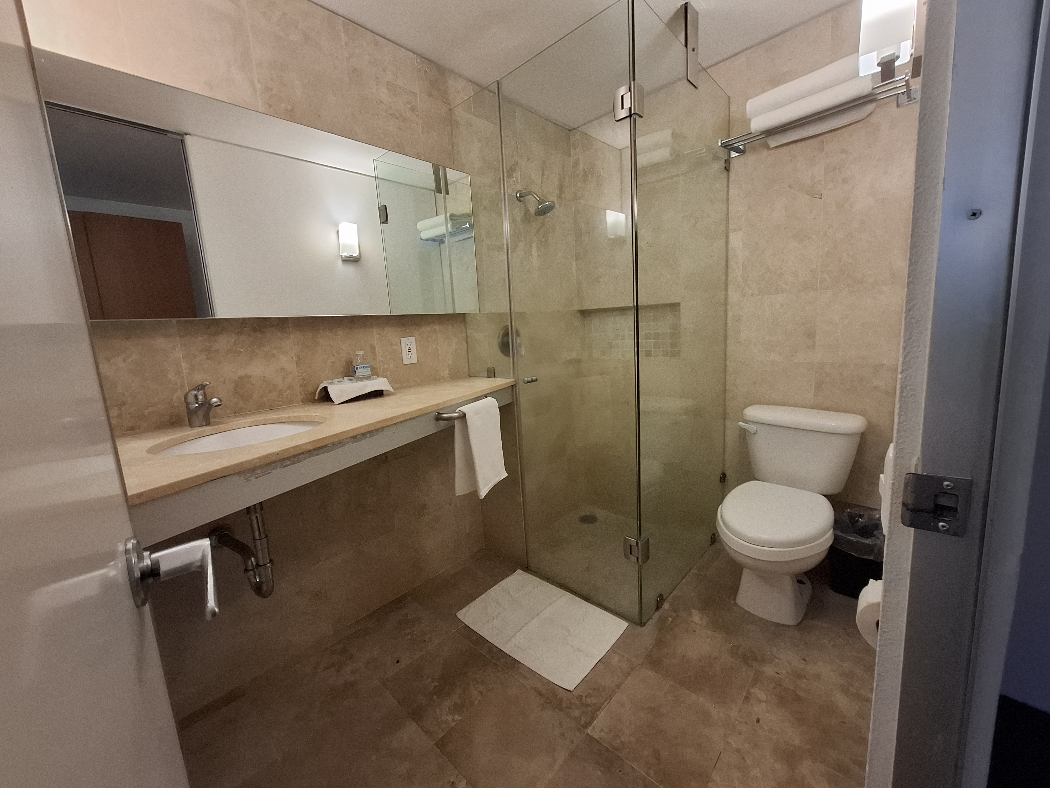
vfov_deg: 89.9
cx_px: 525
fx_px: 394
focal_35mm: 13
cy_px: 394
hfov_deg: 106.2
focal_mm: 1.74
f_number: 2.2
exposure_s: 1/40
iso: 125
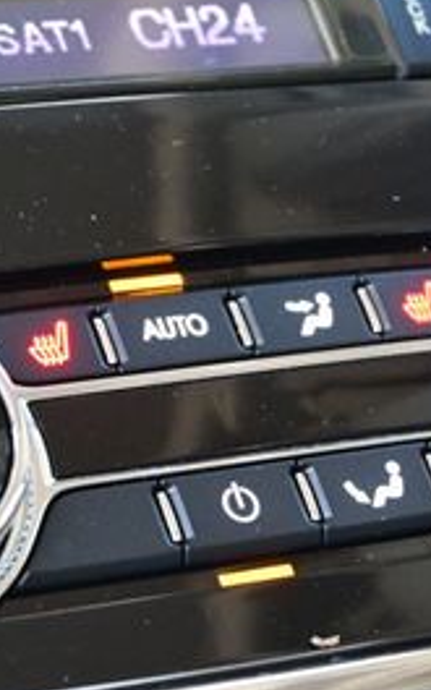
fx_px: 2781
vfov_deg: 14.1
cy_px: 308
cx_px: 152
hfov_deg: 8.9
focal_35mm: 148
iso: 1400
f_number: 5.6
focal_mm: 40
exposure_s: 1/60
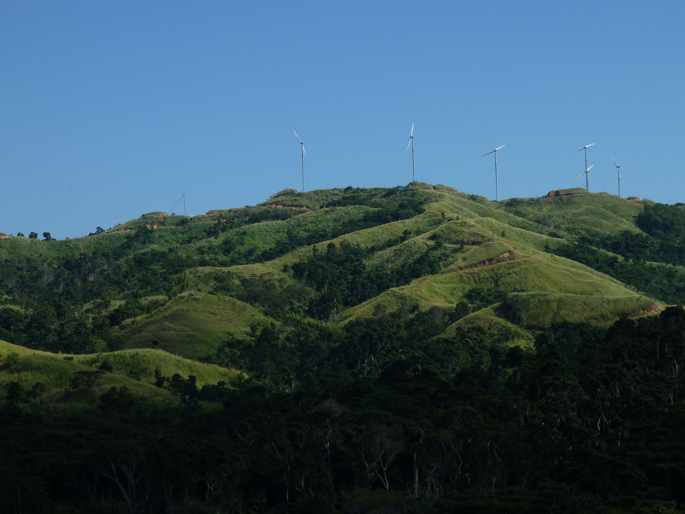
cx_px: 342
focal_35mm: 96
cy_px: 257
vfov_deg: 15.4
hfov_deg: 20.4
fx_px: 1900
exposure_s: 1/500
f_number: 5.6
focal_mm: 15.8
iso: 80
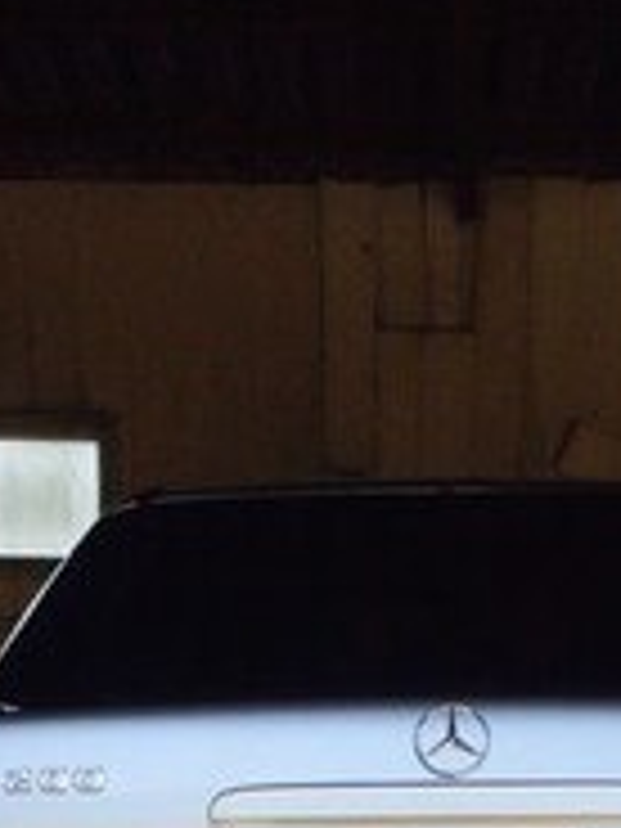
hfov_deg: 16.5
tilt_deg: -7.0
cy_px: 1017
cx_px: 428
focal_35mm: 89
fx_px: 2129
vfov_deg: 20.5
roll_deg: +0.1
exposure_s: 1/271
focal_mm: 4.12
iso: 50
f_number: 2.4
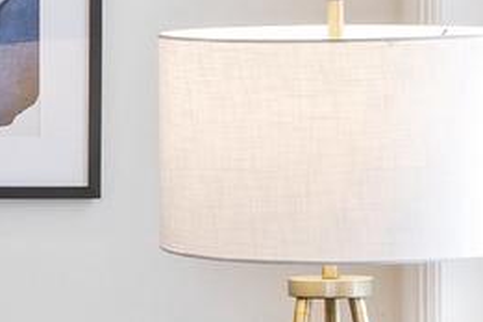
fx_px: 3475
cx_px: -714
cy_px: 40
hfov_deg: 7.4
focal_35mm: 259
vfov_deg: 5.3
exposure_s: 1/10
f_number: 8
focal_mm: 33
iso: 200
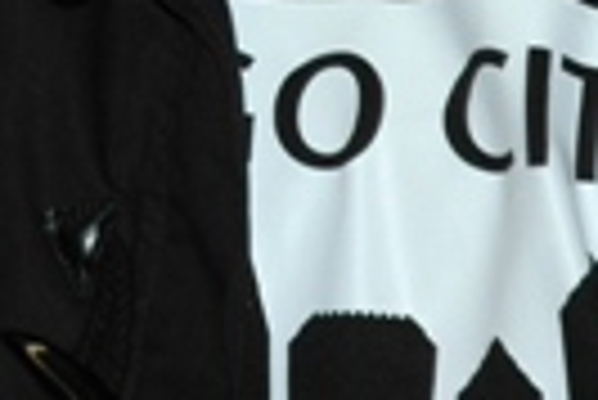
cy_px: -760
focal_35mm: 432
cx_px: 202
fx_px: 7184
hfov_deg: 4.8
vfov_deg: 3.1
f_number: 4.5
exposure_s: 1/60
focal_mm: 48
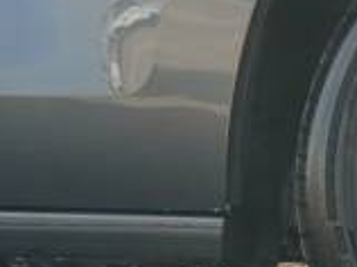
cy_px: 165
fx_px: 1205
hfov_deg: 15.0
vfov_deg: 12.6
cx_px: 612
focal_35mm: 117
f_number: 4
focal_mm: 20
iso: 125
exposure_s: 1/200
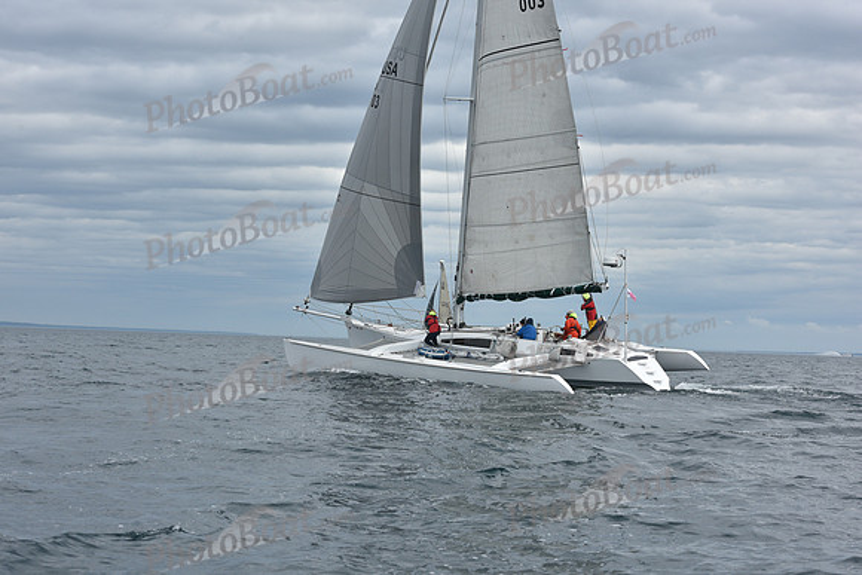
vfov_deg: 19.5
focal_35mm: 70
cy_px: 288
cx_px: 431
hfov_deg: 28.8
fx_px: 1676
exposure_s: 1/800
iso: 250
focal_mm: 70
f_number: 10
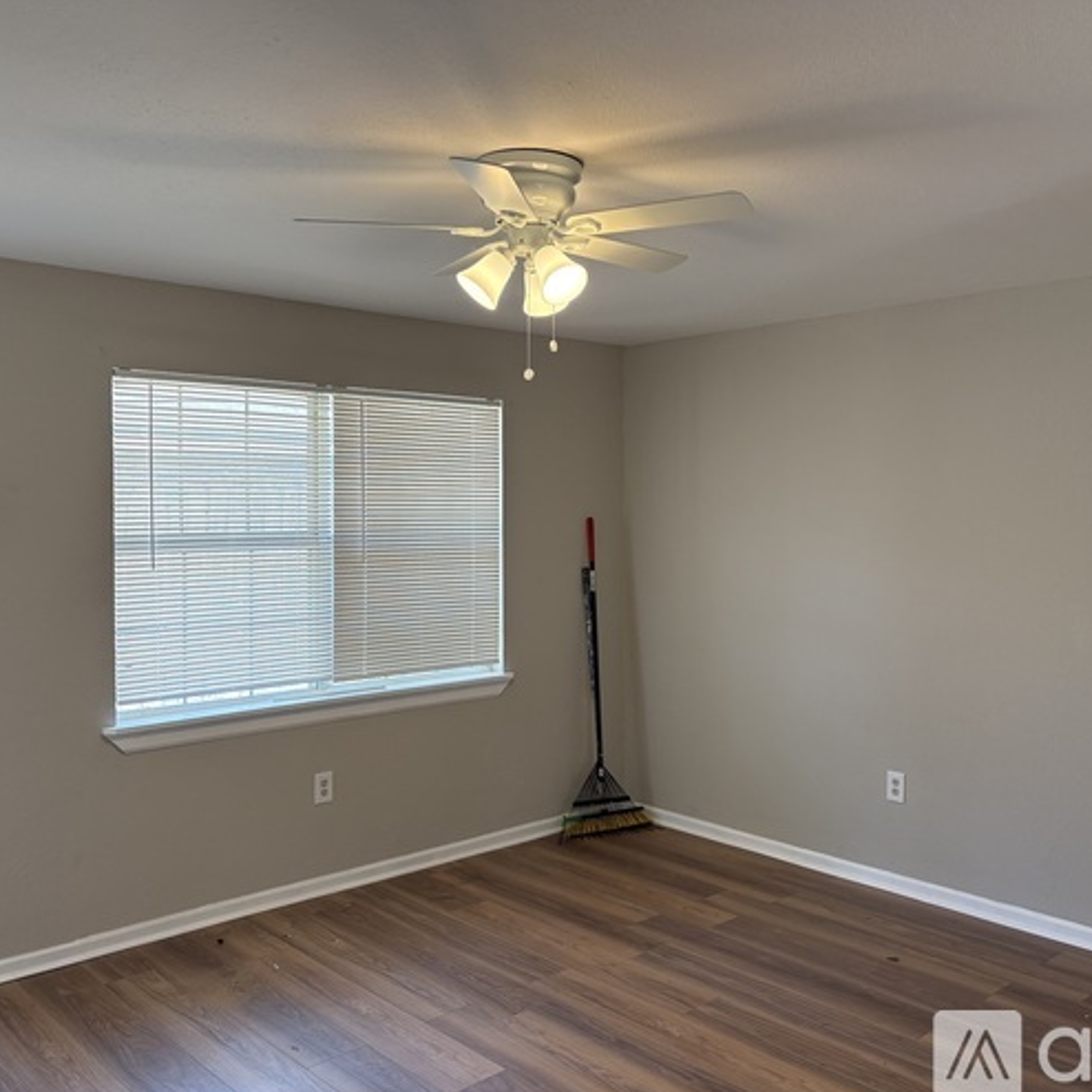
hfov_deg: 52.5
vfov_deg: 52.5
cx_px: 554
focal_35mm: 31
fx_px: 1106
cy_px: 546
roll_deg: +1.5
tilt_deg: -0.7
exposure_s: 1/120
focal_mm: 5.96
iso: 100
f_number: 1.6
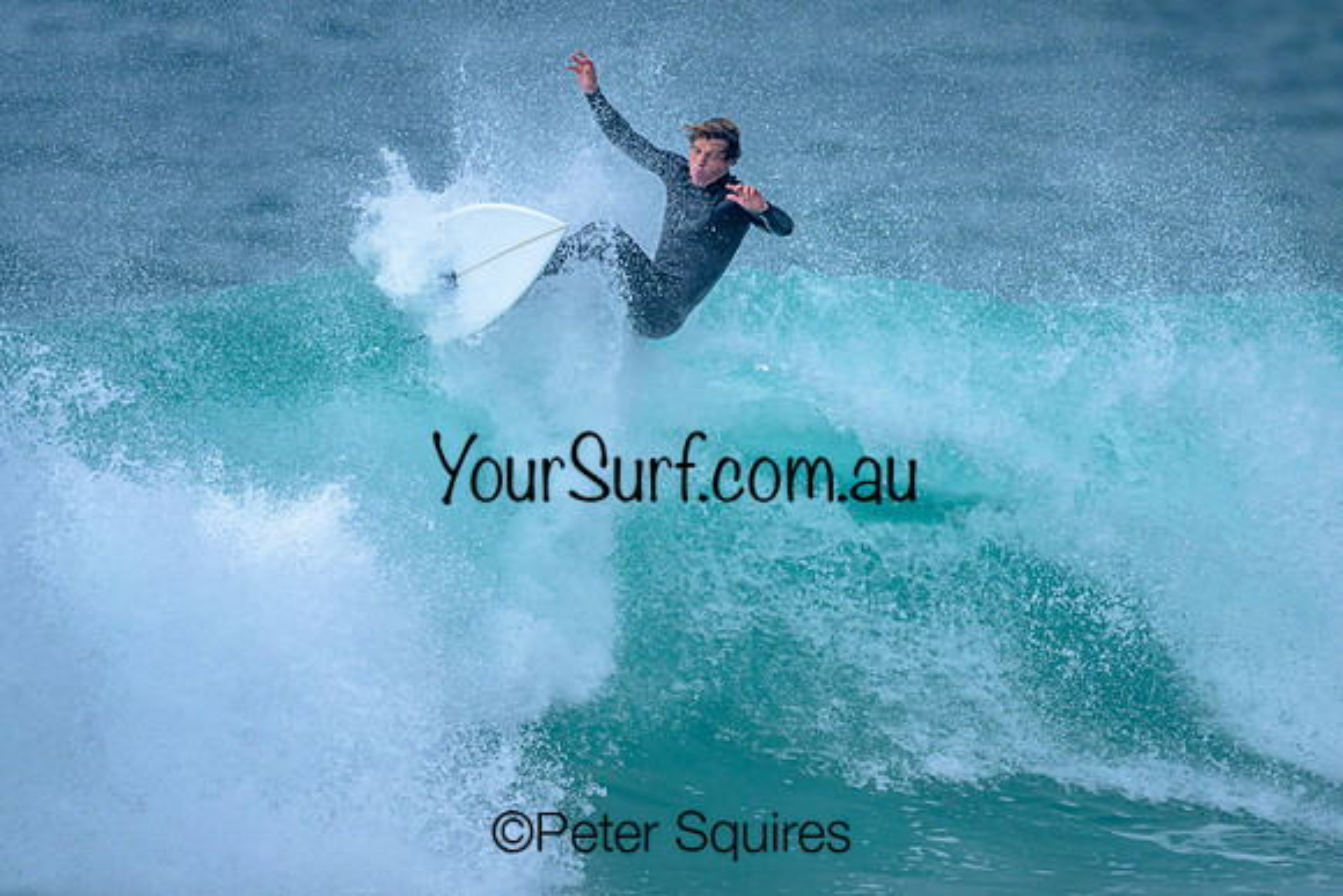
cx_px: 628
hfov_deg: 1.9
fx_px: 40833
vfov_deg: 1.3
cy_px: 458
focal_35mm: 1094
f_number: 6.3
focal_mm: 800
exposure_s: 1/2000
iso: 640
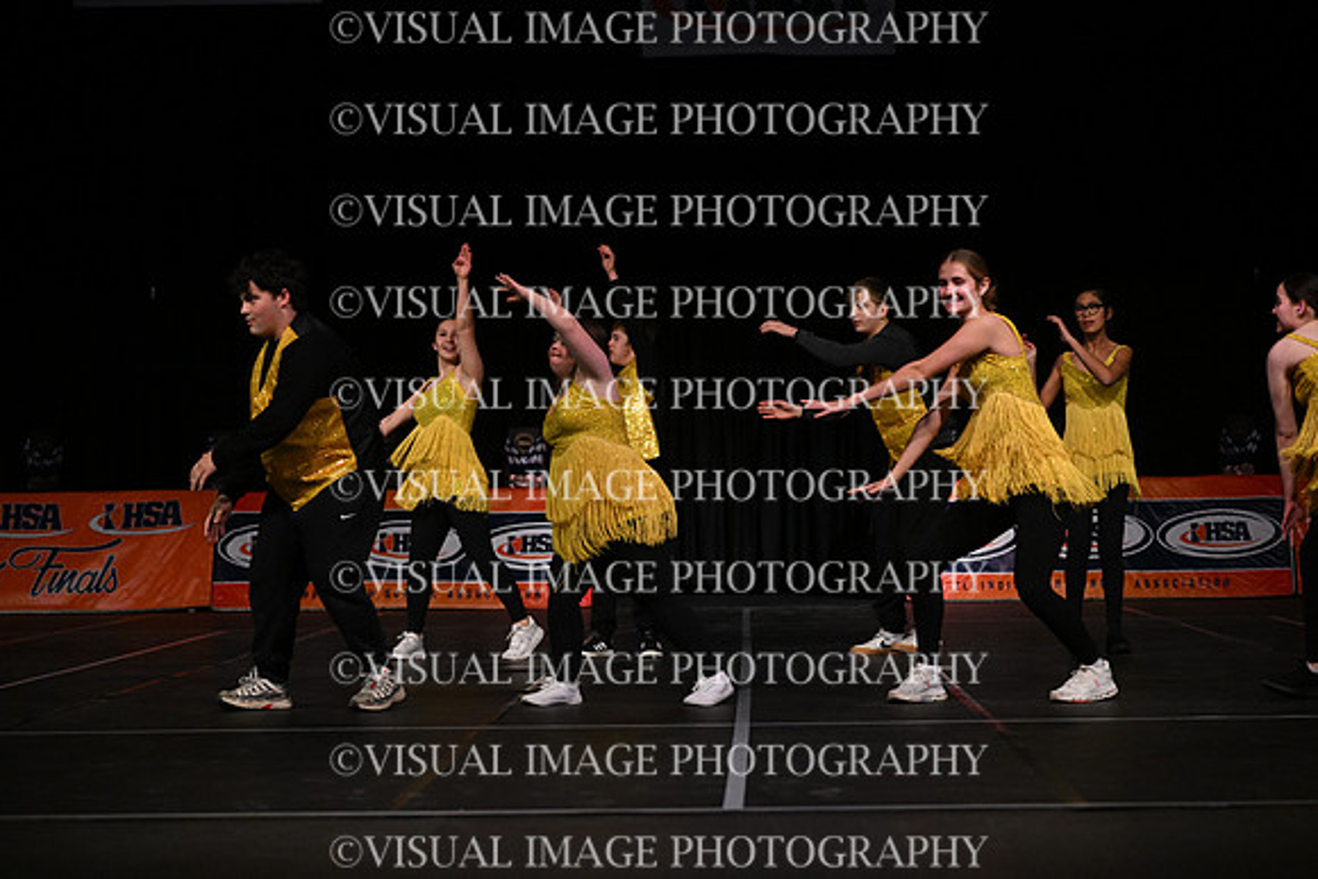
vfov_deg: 15.9
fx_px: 3149
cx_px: 659
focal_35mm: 86
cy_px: 440
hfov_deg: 23.6
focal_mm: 86
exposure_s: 1/1000
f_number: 4
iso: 6400
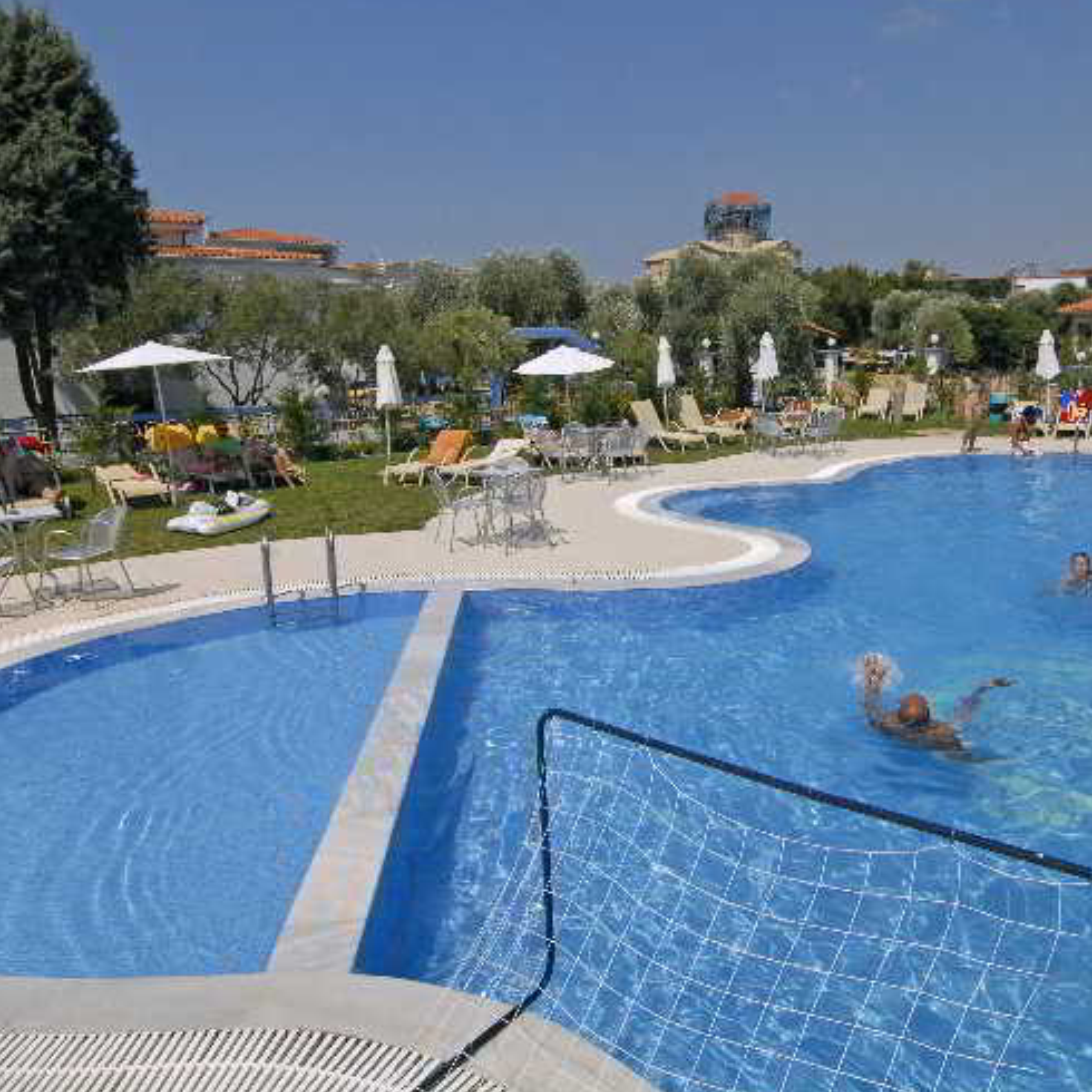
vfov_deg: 62.8
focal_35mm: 25
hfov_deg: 62.2
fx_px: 892
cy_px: 499
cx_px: 669
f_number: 14
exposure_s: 1/750
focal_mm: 12
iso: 500
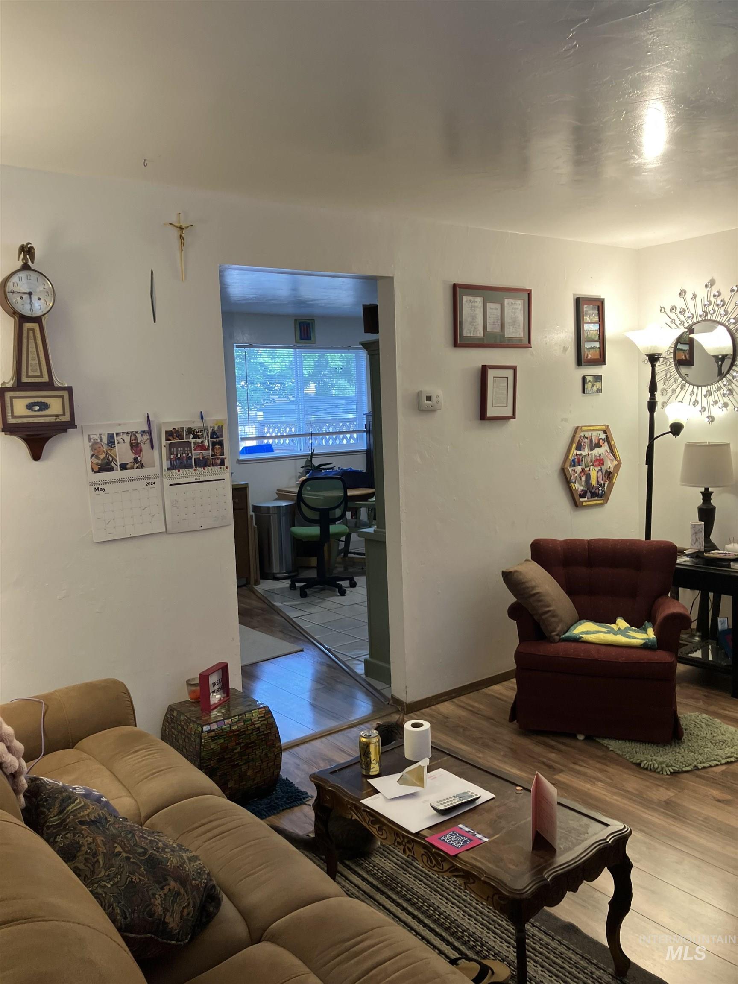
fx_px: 796
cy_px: 492
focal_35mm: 28
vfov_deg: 63.4
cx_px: 369
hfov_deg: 49.7
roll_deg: +3.7
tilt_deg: -5.4
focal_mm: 3.99
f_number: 1.8
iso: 50
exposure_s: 1/60
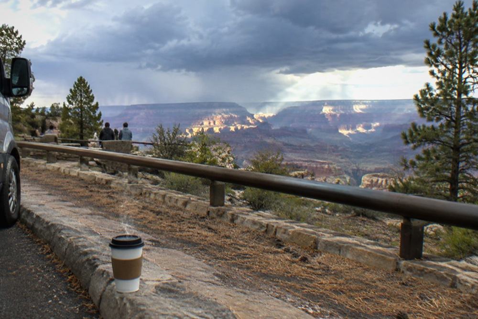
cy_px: 160
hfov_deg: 48.5
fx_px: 531
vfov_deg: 33.4
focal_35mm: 40
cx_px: 239
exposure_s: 1/100
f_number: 11
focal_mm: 40
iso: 200
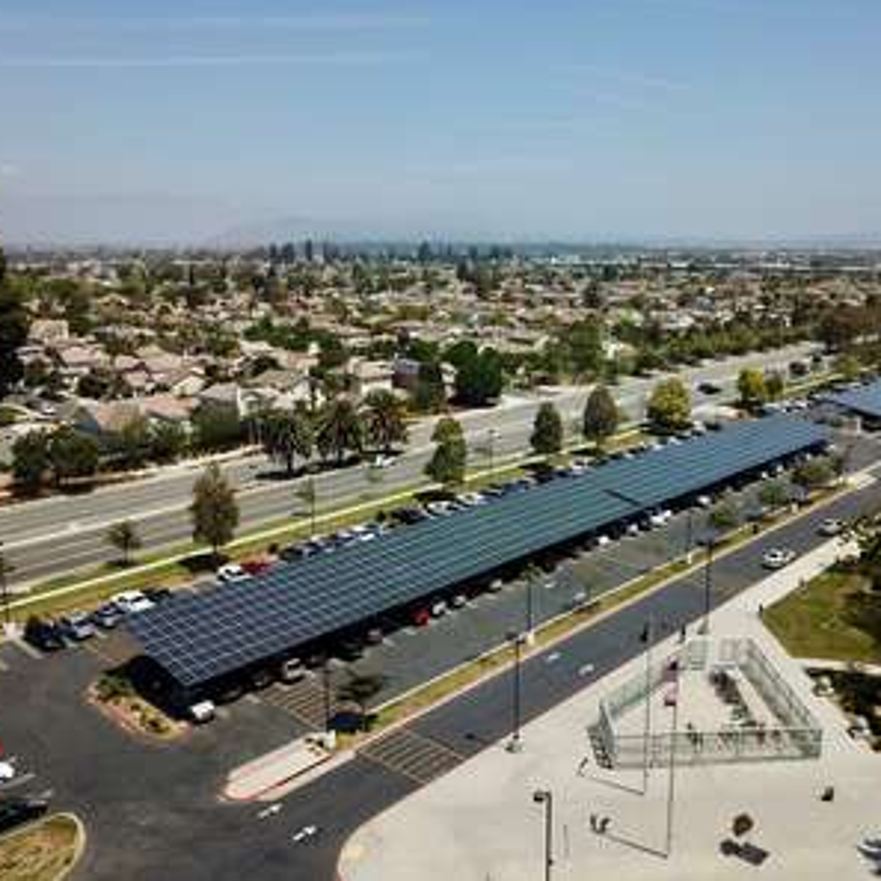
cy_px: 439
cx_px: 501
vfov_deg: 52.5
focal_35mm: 31
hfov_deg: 52.4
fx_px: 893
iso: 100
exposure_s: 1/2008
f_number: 2.2
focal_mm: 4.73
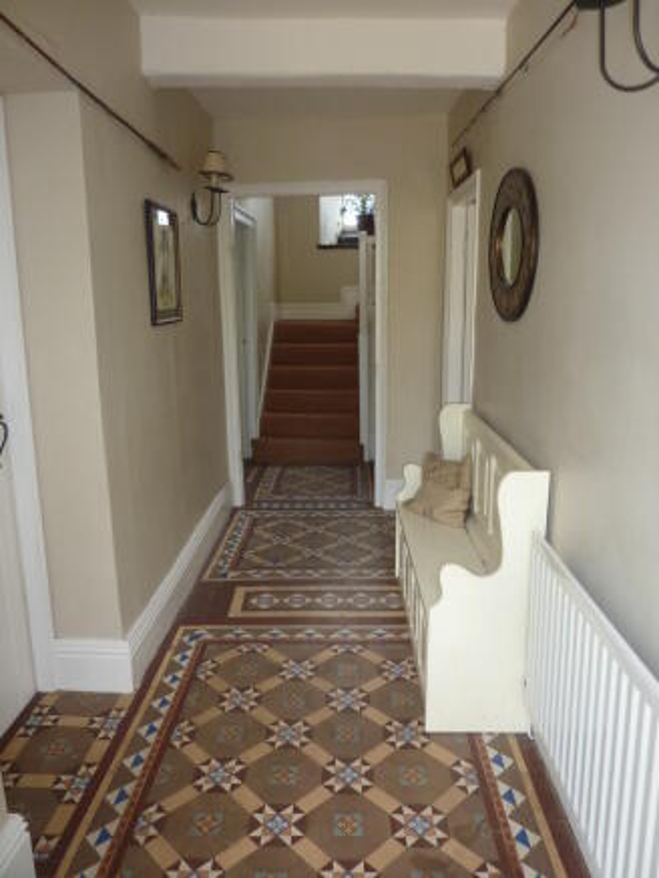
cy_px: 439
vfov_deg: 69.4
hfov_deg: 54.9
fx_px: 634
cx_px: 330
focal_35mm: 25
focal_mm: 4.1
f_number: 3.3
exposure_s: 1/30
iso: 100
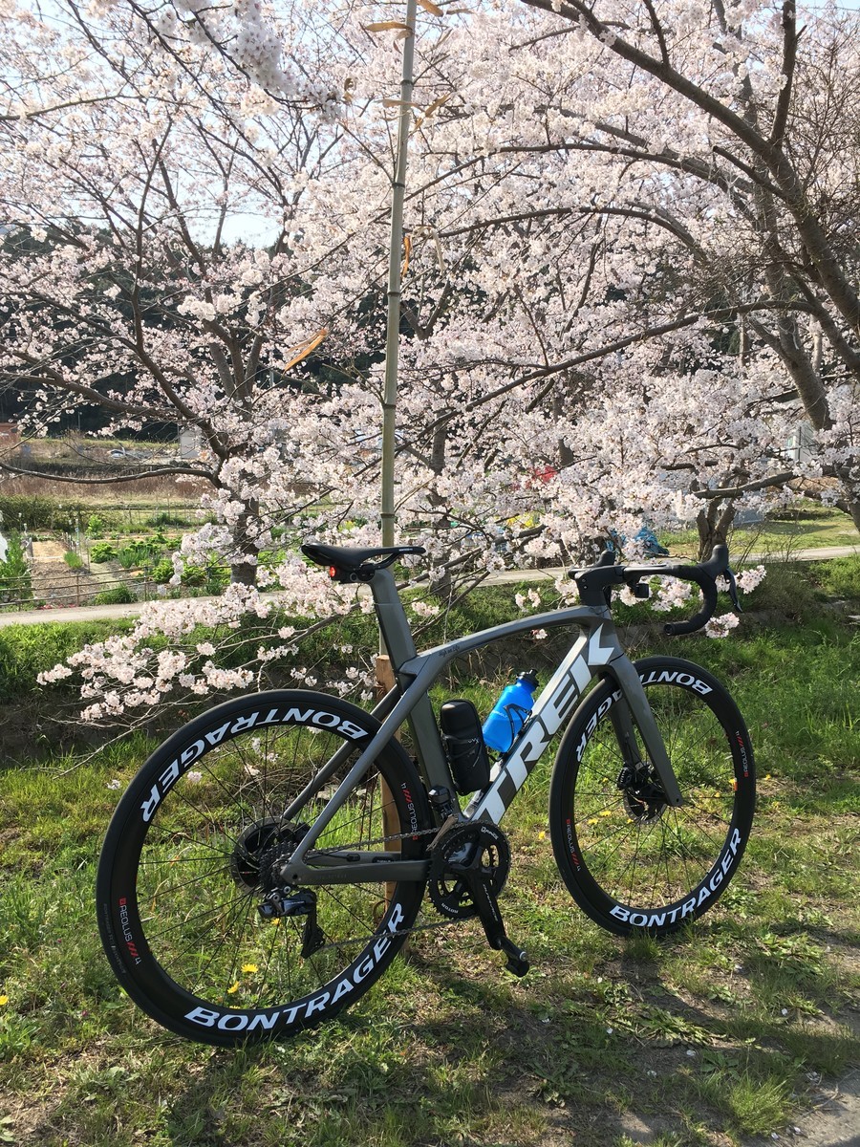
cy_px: 574
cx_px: 430
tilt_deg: -7.4
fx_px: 961
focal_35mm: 29
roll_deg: +0.5
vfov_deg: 61.7
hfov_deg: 48.2
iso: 25
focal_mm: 4.15
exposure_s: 1/513
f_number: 2.2
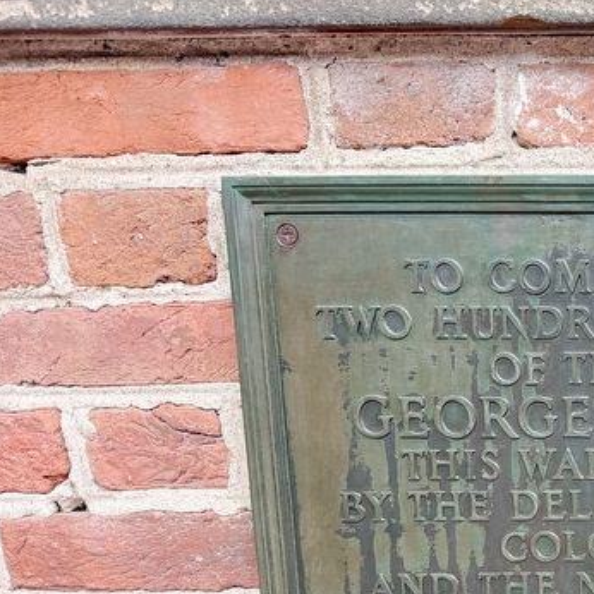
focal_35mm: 49
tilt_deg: -11.4
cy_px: 455
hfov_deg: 30.4
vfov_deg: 33.9
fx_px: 951
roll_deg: +2.5
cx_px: 682
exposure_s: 1/121
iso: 125
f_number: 1.78
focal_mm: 6.76
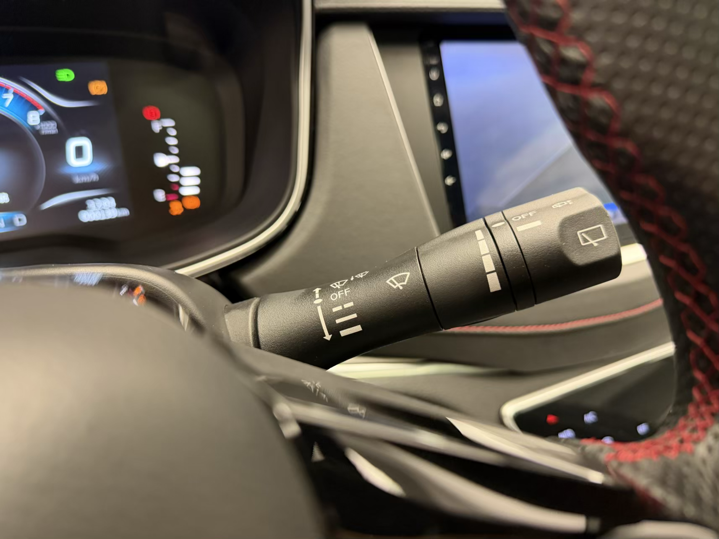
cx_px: 360
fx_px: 499
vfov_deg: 56.8
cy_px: 270
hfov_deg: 71.6
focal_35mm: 24
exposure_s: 1/50
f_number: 1.78
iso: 640
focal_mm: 6.76
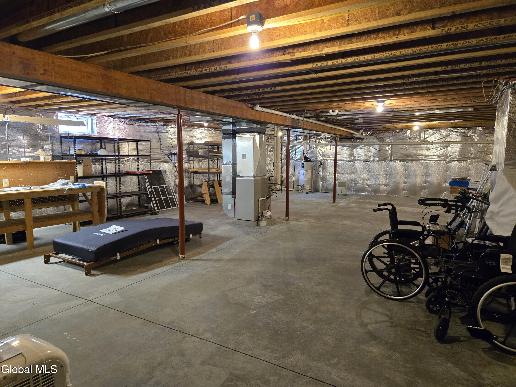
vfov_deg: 58.9
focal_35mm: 23
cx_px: 258
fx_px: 343
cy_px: 194
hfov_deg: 73.9
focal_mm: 5.4
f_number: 1.8
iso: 640
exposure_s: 1/60
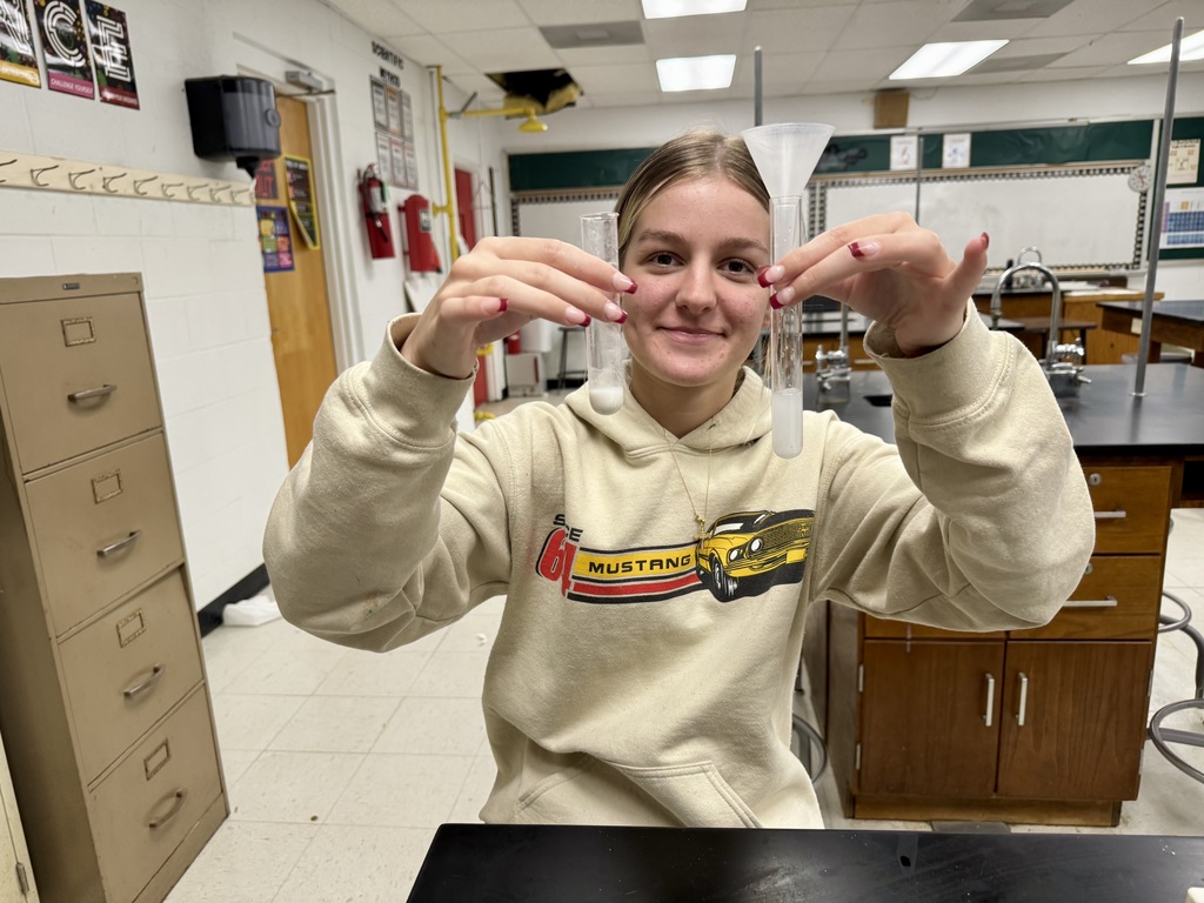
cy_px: 452
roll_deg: +2.2
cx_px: 602
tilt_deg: -13.9
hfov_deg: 71.6
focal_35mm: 24
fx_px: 835
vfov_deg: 56.8
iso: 160
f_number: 1.78
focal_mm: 6.76
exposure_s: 1/60
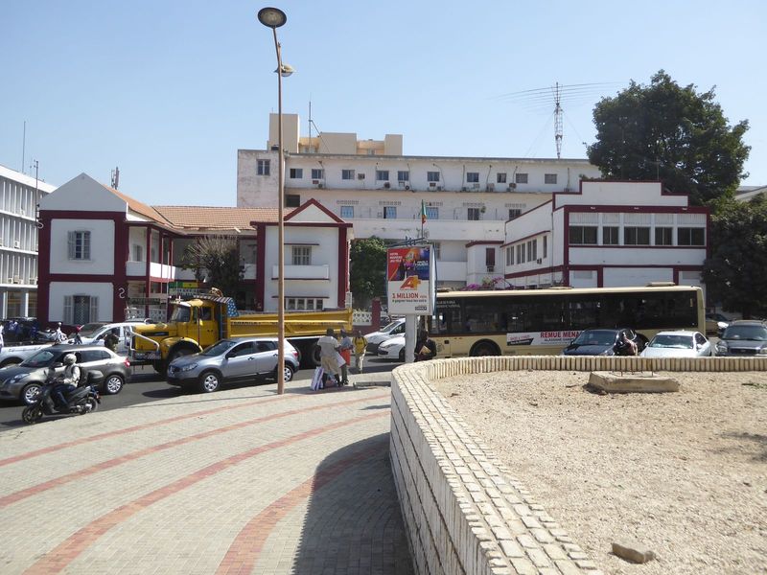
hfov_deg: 56.8
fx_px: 709
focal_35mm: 32
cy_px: 288
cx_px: 384
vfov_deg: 44.2
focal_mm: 5.4
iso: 80
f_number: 3.5
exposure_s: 1/800
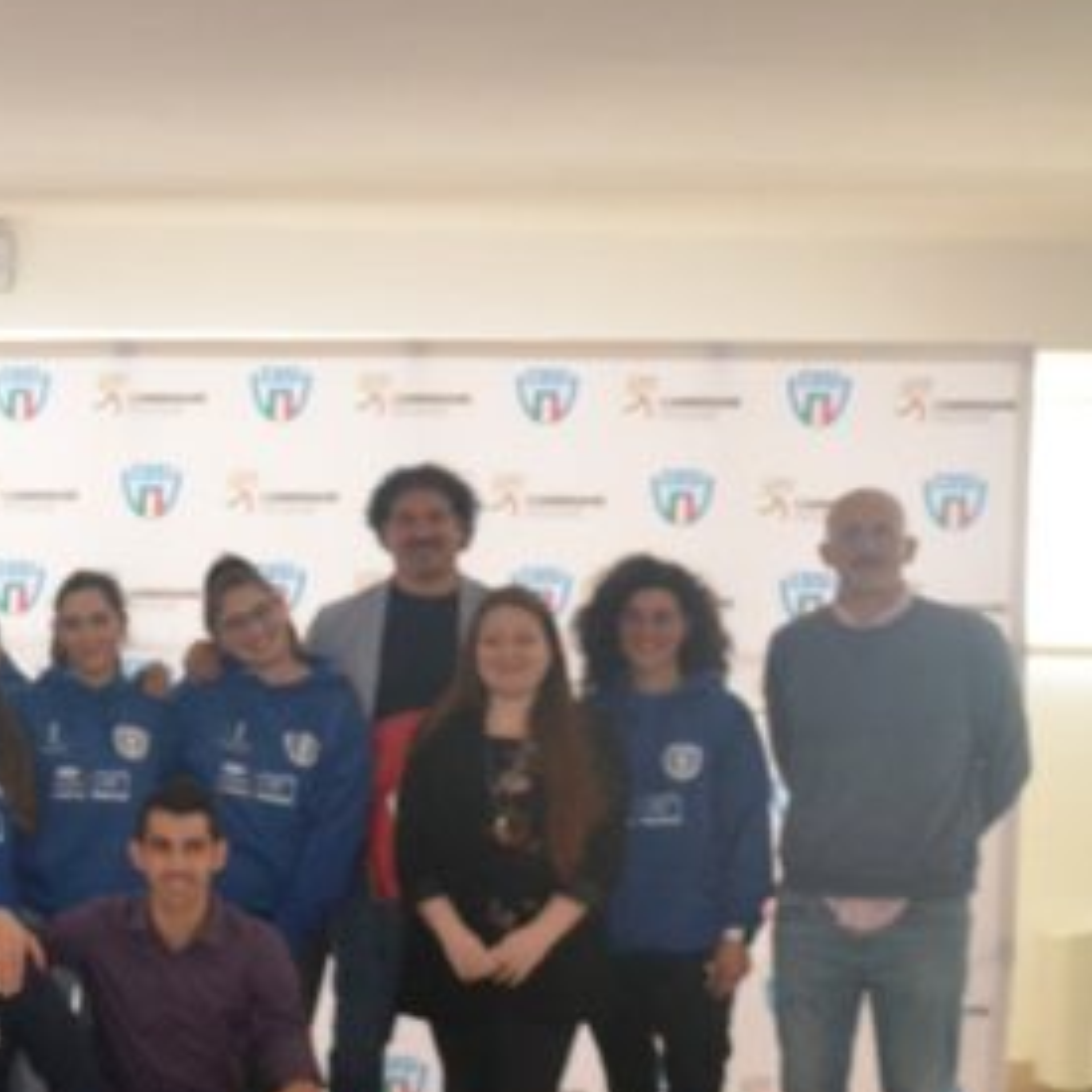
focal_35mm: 58
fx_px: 2070
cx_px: -171
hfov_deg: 26.7
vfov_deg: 29.3
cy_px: 739
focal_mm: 18
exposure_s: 1/60
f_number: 3.5
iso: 1600
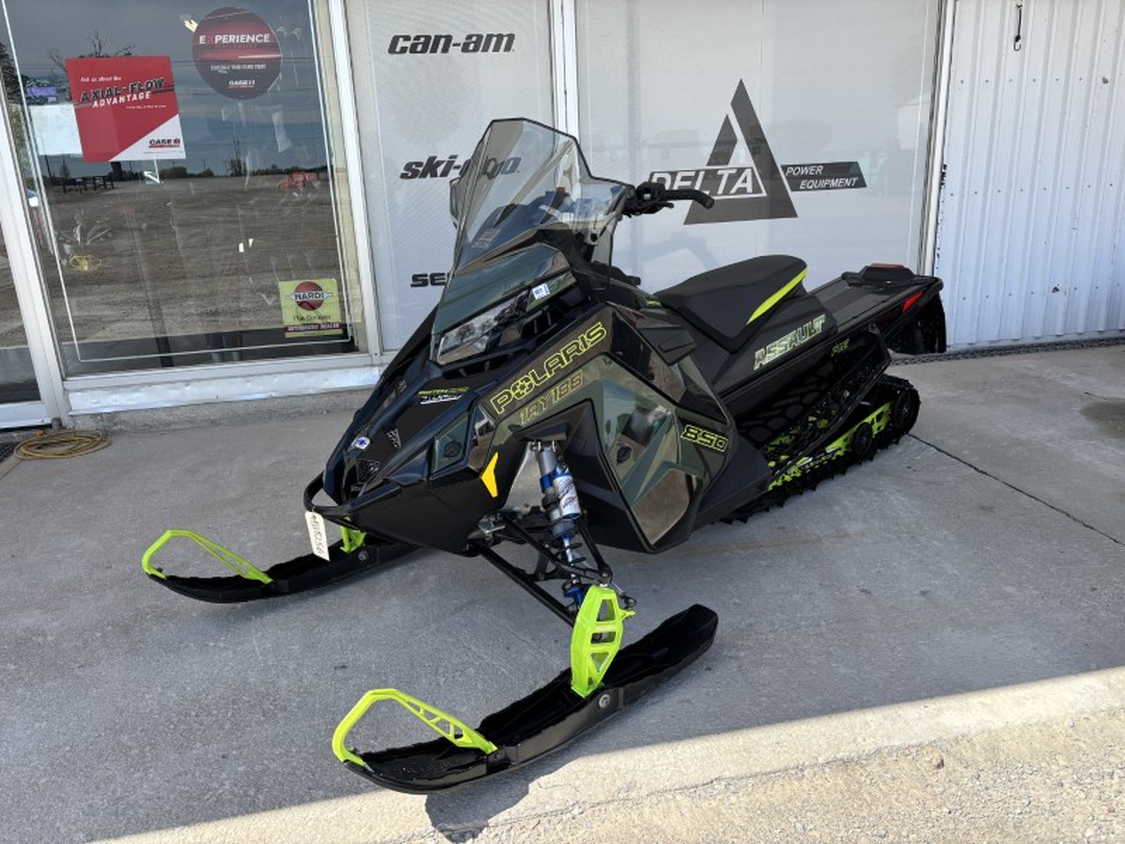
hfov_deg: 67.3
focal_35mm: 26
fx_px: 845
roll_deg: +2.6
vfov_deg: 53.1
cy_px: 422
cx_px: 562
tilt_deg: -17.7
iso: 50
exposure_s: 1/910
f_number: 1.6
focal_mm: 5.96
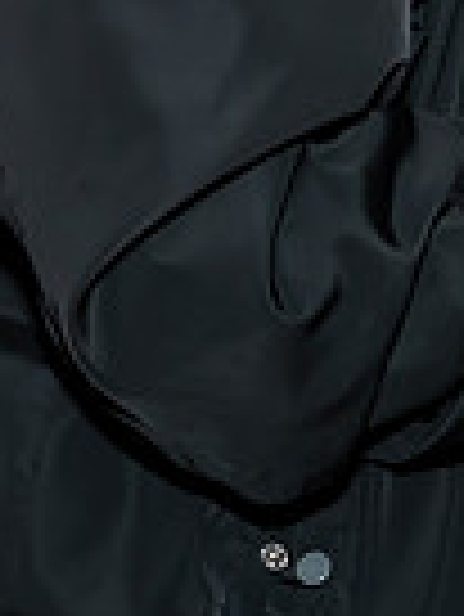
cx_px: -353
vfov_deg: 7.3
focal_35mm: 269
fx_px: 4800
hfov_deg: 5.5
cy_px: -237
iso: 400
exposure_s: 1/250
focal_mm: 26
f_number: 6.3
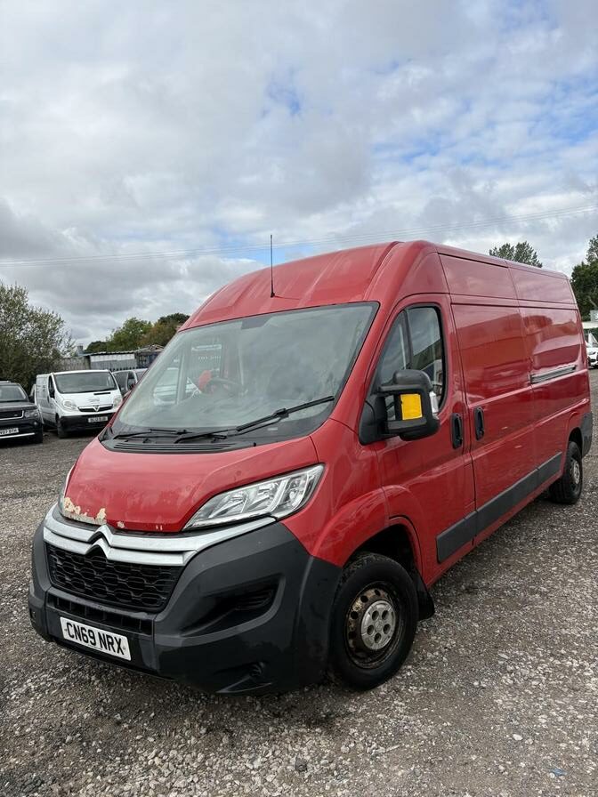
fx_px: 599
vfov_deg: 67.3
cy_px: 398
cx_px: 299
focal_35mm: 26
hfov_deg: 53.1
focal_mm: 5.96
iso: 50
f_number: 1.6
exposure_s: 1/2208
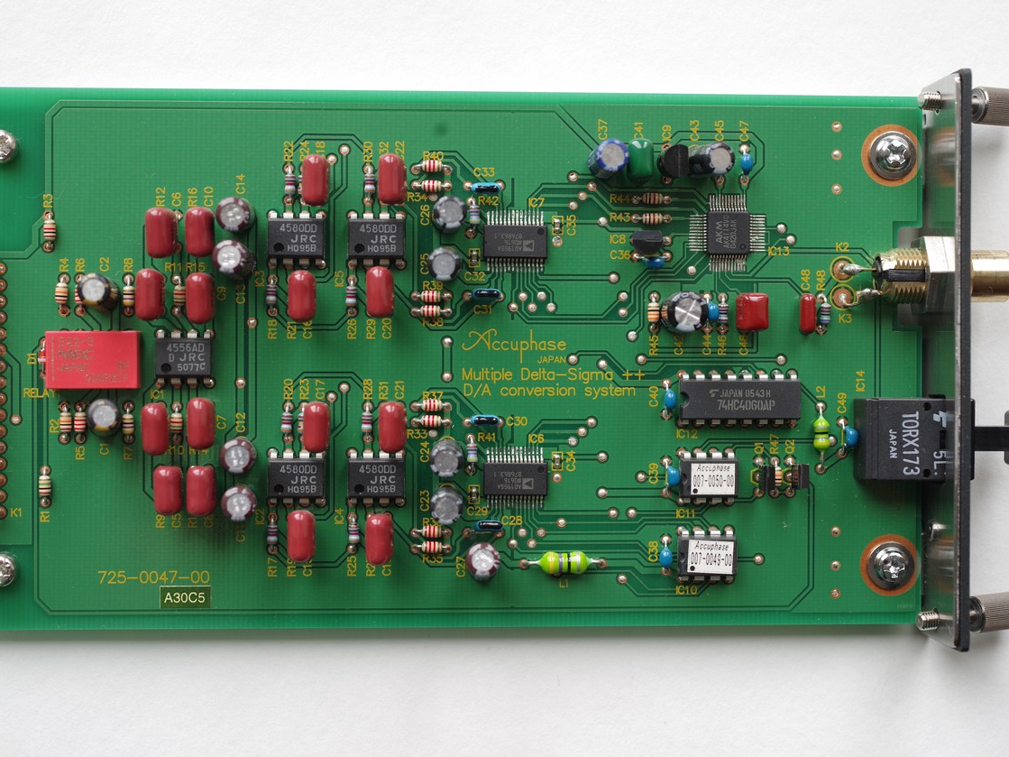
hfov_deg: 34.9
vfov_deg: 26.6
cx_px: 500
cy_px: 374
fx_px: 1603
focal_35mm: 55
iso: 100
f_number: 6.3
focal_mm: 50
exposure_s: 1/10
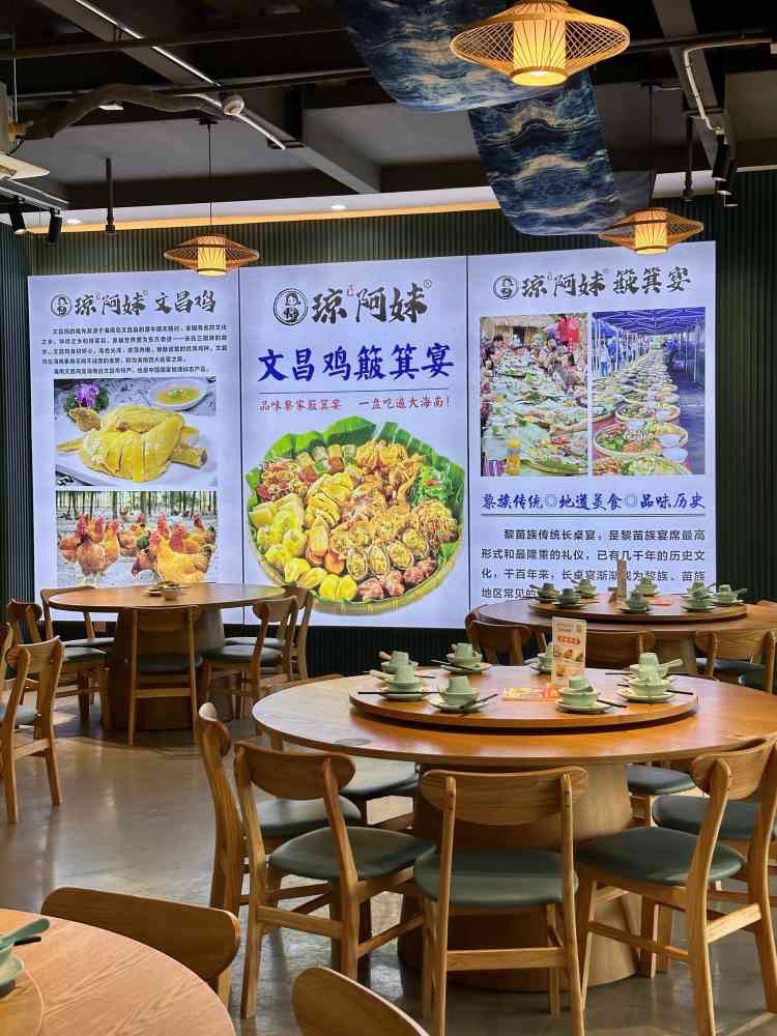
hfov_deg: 30.3
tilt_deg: -1.9
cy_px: 518
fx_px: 1437
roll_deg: -1.0
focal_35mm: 48
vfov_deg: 39.7
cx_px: 388
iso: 64
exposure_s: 1/380
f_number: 1.78
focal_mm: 6.86
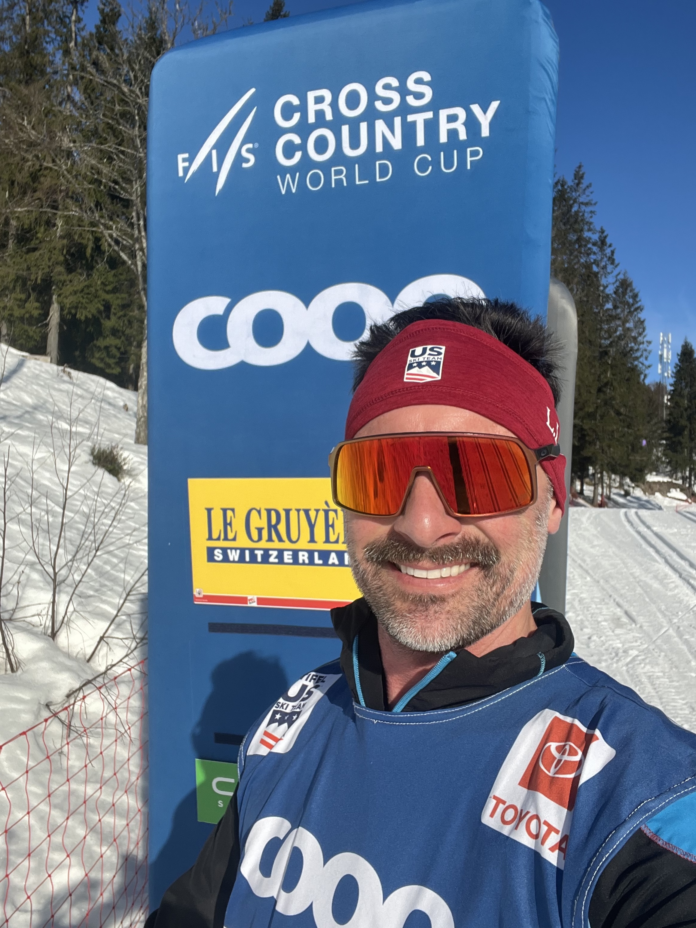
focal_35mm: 30
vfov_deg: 60.0
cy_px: 464
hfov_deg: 46.8
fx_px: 804
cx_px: 348
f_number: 2.2
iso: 32
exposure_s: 1/1125
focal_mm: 2.71
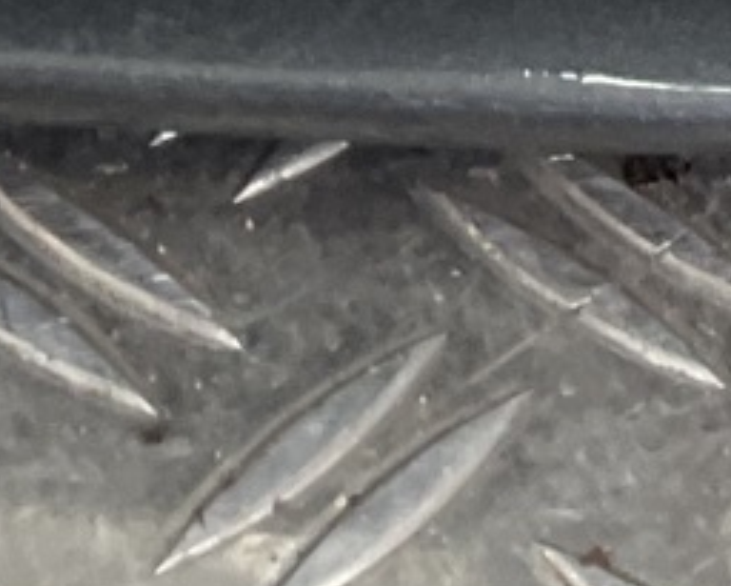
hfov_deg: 7.4
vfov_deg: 6.3
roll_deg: -25.6
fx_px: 4826
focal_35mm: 223
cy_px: -1192
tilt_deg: -28.3
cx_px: 2384
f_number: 1.8
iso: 32
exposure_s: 1/100
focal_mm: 3
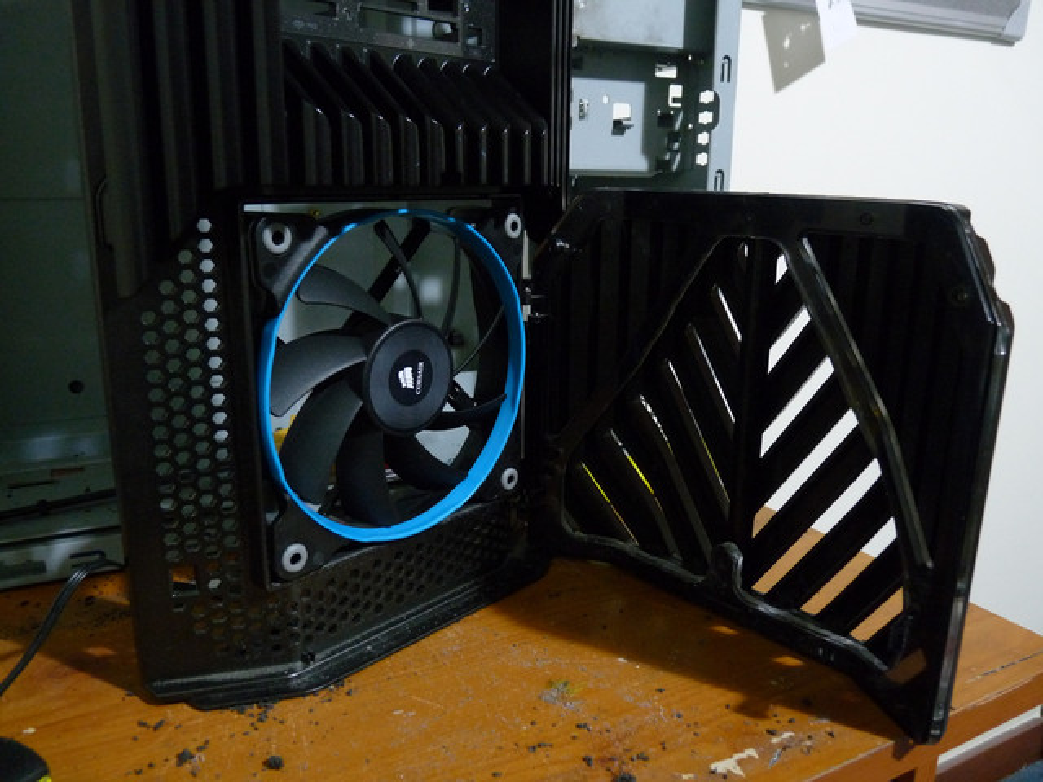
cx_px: 522
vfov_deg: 51.4
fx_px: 814
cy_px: 391
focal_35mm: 27
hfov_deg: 65.3
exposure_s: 1/5
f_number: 2.8
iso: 400
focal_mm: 4.8
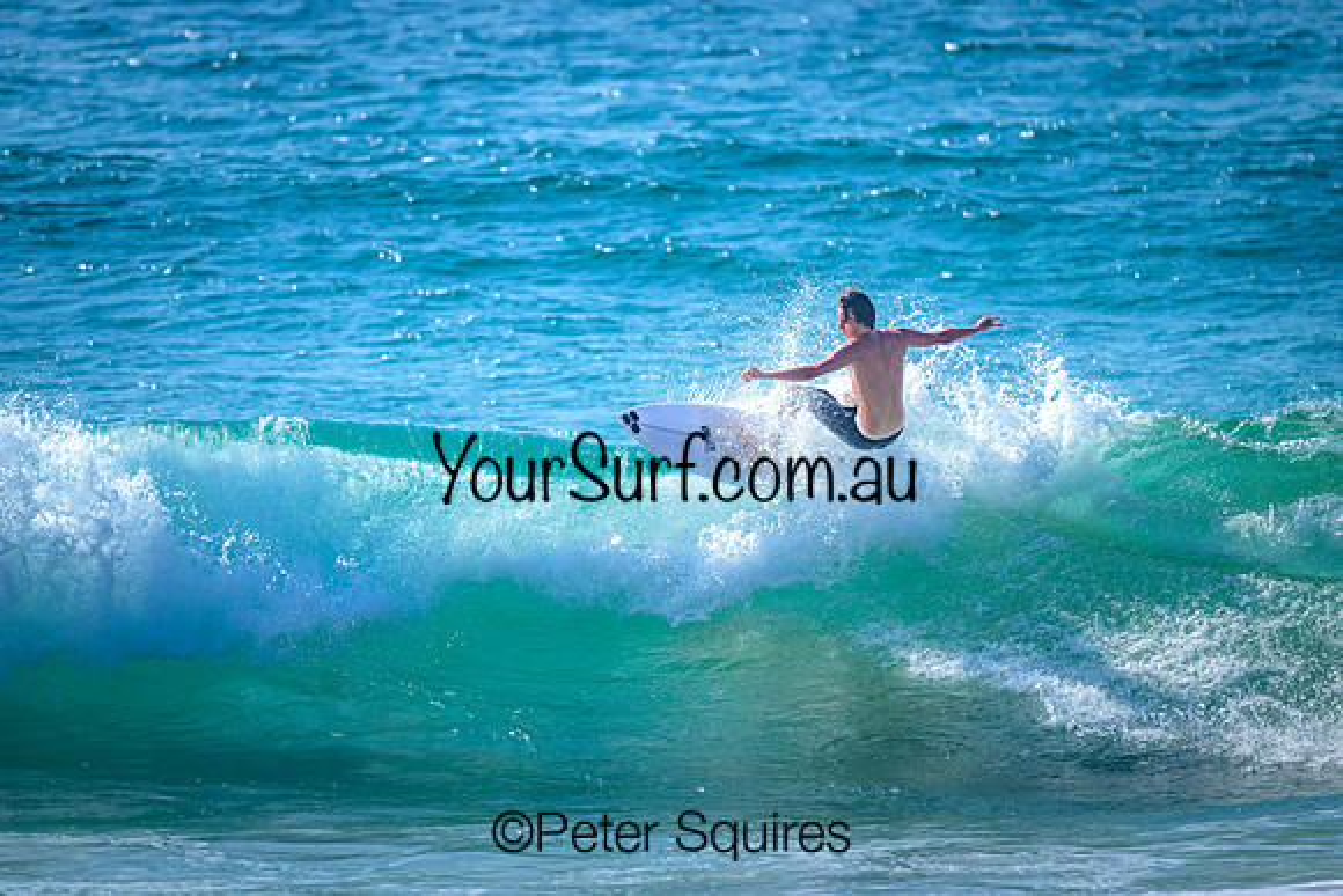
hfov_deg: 2.6
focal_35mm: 800
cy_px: 448
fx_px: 29850
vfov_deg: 1.7
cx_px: 672
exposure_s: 1/3200
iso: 360
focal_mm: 800
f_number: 6.3
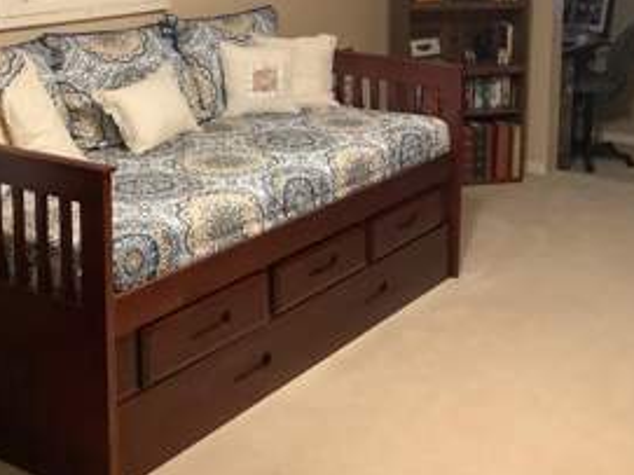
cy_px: 61
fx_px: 1007
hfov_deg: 34.7
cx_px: 402
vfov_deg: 25.8
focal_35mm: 55
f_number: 2.4
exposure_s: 1/30
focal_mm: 3.3
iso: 320
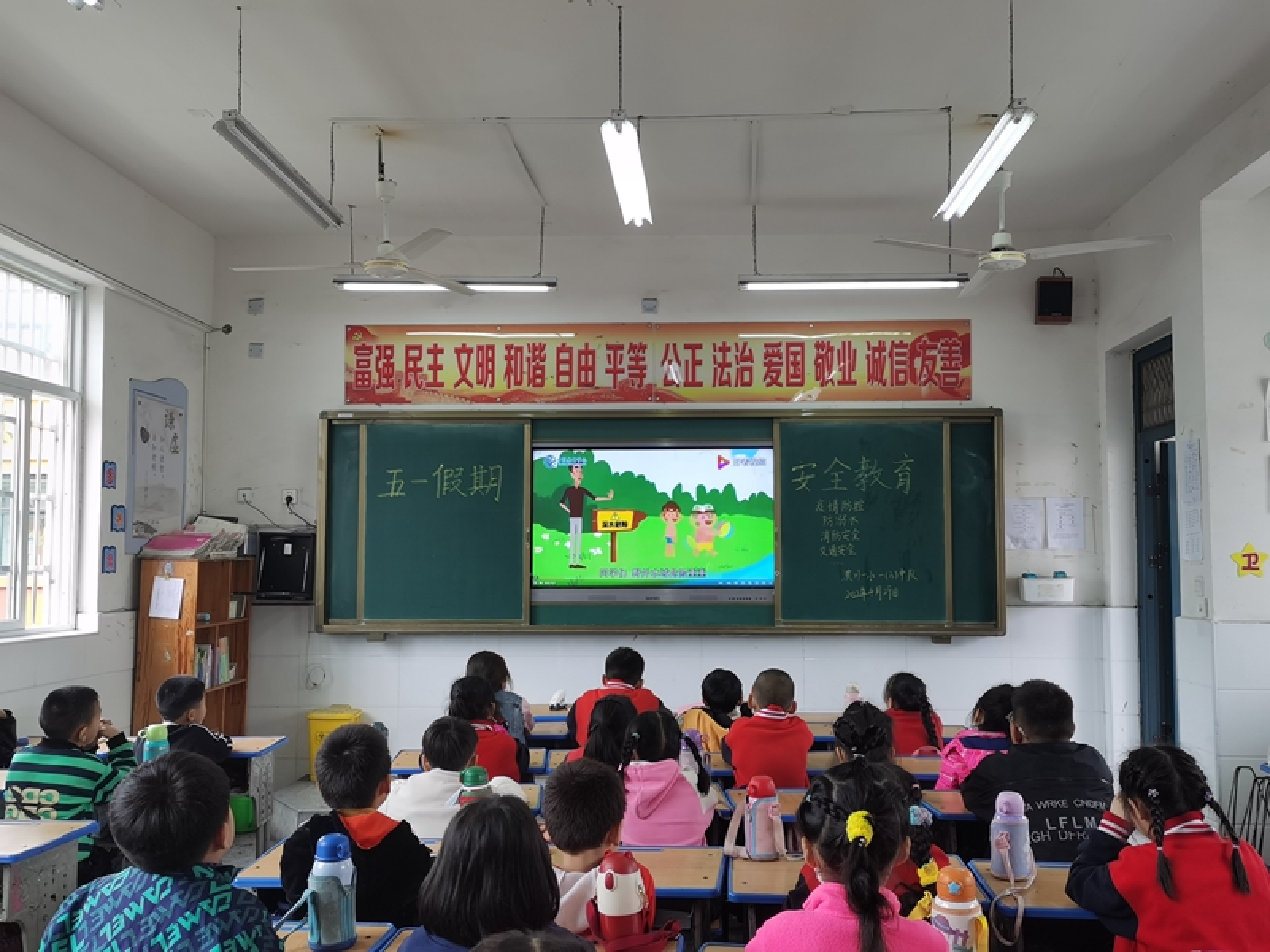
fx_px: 1211
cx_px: 635
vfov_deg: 42.9
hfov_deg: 55.4
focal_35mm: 33
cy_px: 476
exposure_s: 1/100
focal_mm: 5.58
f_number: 1.8
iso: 64
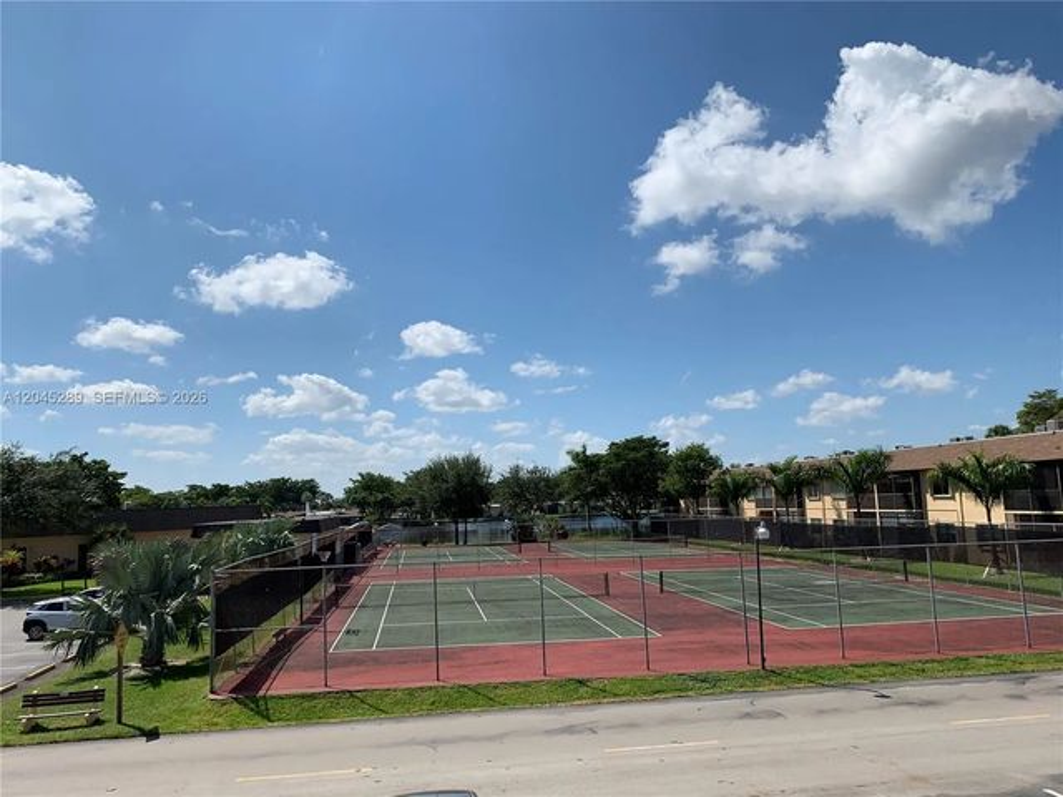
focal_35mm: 26
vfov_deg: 53.1
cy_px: 398
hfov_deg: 67.3
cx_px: 532
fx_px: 798
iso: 25
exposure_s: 1/4464
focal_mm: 4.25
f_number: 1.8
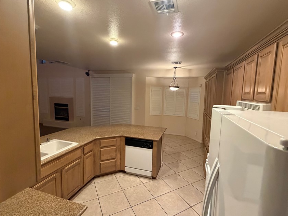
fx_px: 141
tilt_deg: -6.1
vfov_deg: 74.7
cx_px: 148
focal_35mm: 17
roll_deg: -1.1
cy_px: 107
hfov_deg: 91.0
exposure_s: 1/60
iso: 800
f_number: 2.2
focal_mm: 2.22
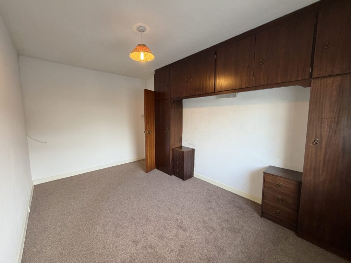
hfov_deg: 102.1
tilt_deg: -6.3
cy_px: 132
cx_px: 176
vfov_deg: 85.7
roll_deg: +0.2
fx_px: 142
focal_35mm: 14
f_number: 2.2
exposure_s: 1/100
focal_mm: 2.22
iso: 160
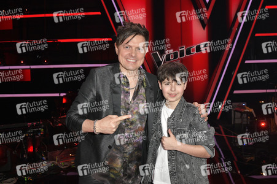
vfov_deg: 41.1
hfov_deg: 58.8
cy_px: 92
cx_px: 138
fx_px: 246
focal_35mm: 32
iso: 2500
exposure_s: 1/200
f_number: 7.1
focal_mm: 32
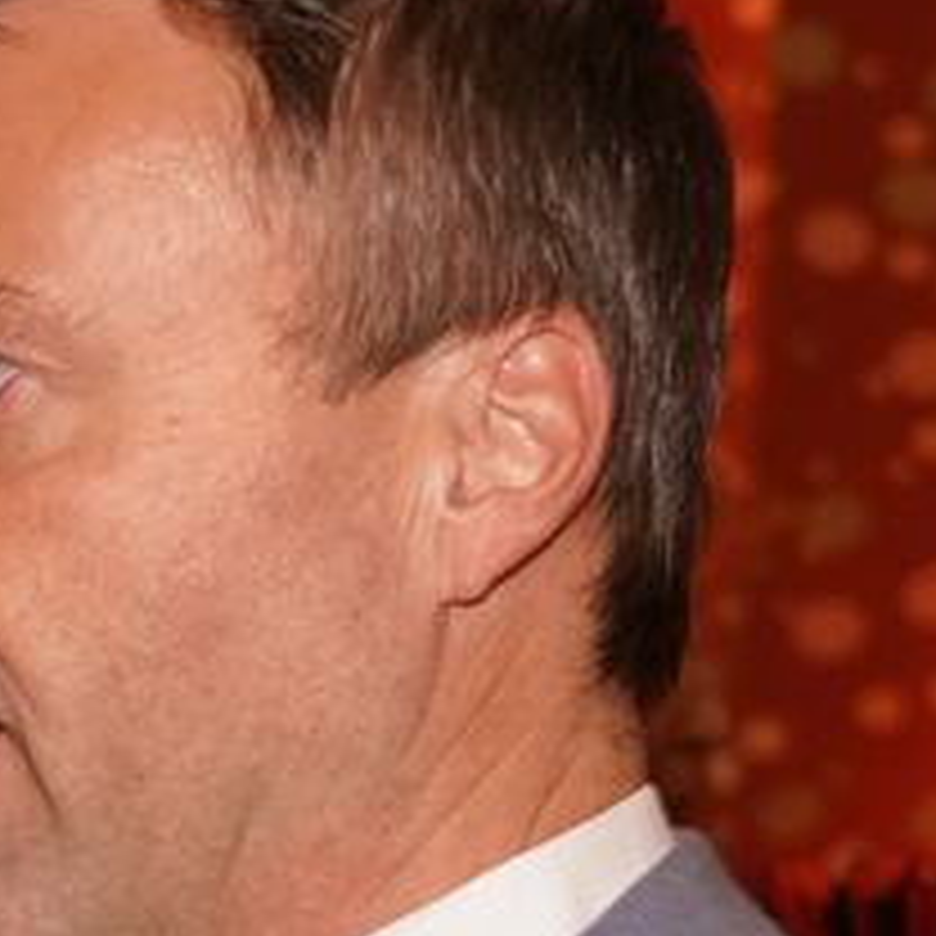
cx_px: -504
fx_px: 5262
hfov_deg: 9.8
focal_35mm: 172
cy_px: 1094
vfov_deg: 10.0
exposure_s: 1/25
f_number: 4
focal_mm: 35
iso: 2500
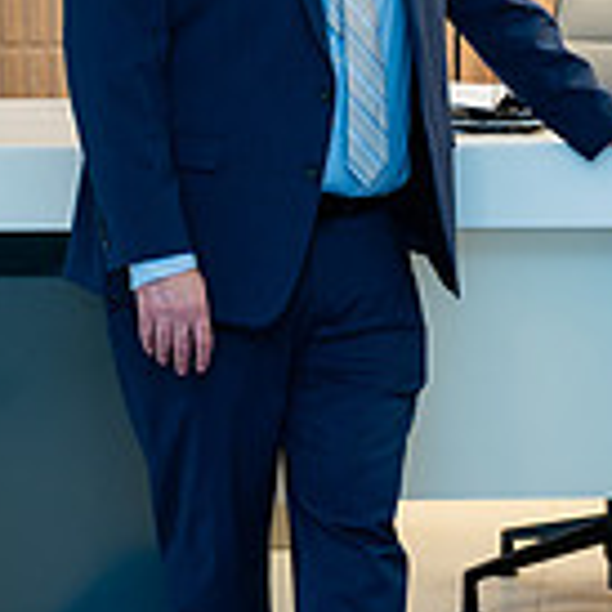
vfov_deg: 11.5
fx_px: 3040
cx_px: 1016
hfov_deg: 10.9
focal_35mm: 152
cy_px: 155
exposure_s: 1/200
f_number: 3.5
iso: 640
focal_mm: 41
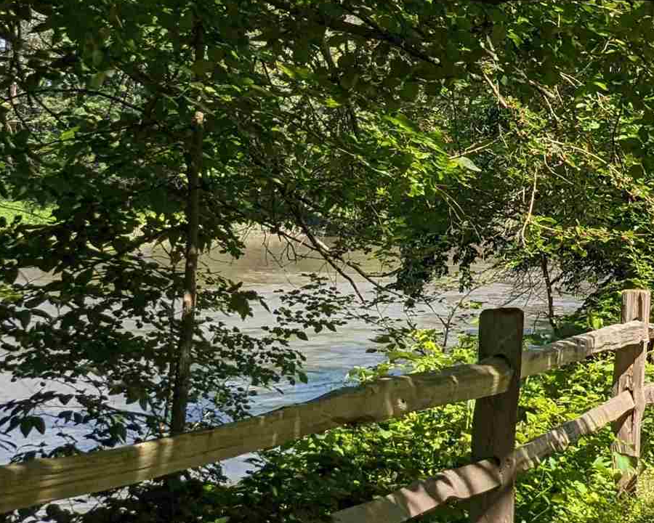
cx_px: 1075
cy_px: 15
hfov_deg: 18.1
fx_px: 1742
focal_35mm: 90
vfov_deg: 16.8
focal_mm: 4.38
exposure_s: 1/1466
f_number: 1.73
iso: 49
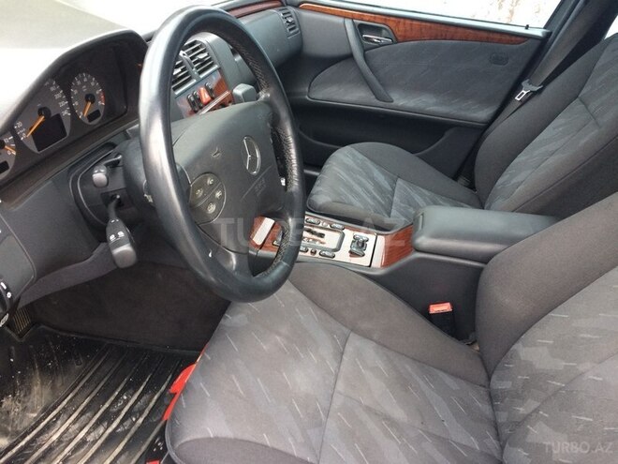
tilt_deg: -30.3
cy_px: 232
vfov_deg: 48.2
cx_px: 309
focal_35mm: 29
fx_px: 518
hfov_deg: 61.7
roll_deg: -9.9
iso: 160
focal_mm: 4.15
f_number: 2.2
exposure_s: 1/33
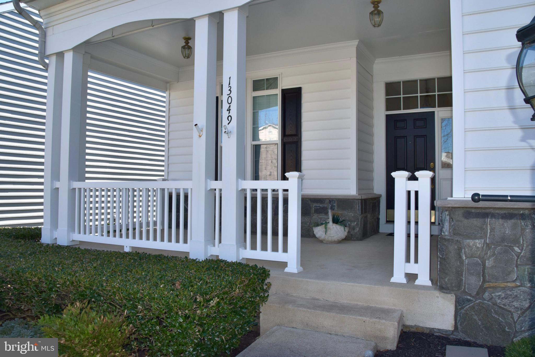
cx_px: 268
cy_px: 178
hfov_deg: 67.4
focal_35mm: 27
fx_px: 401
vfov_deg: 47.9
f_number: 13
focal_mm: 18
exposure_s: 1/200
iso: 400
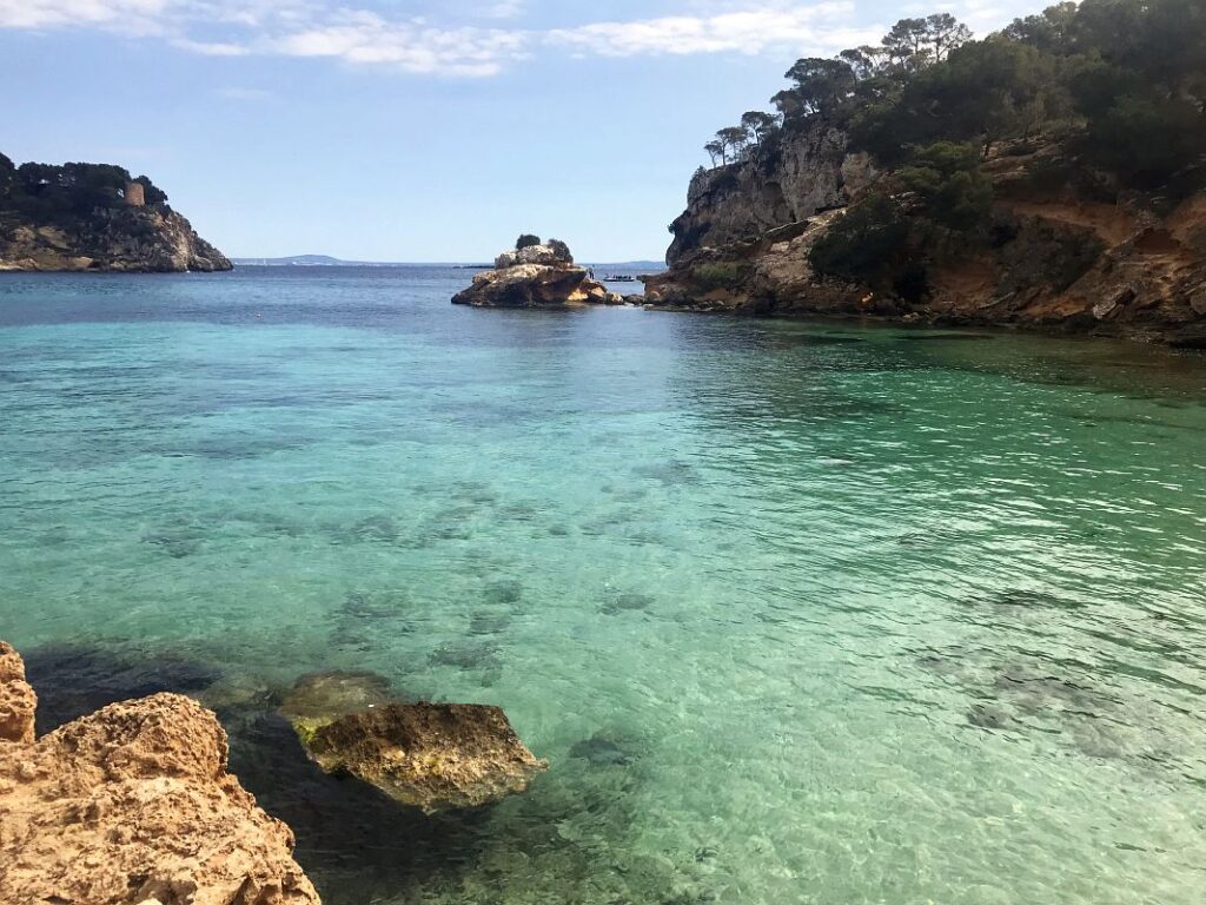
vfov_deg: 49.7
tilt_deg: -10.0
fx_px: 976
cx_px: 603
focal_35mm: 28
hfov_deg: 63.4
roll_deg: -0.1
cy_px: 452
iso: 20
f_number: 1.8
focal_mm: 3.99
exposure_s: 1/3690
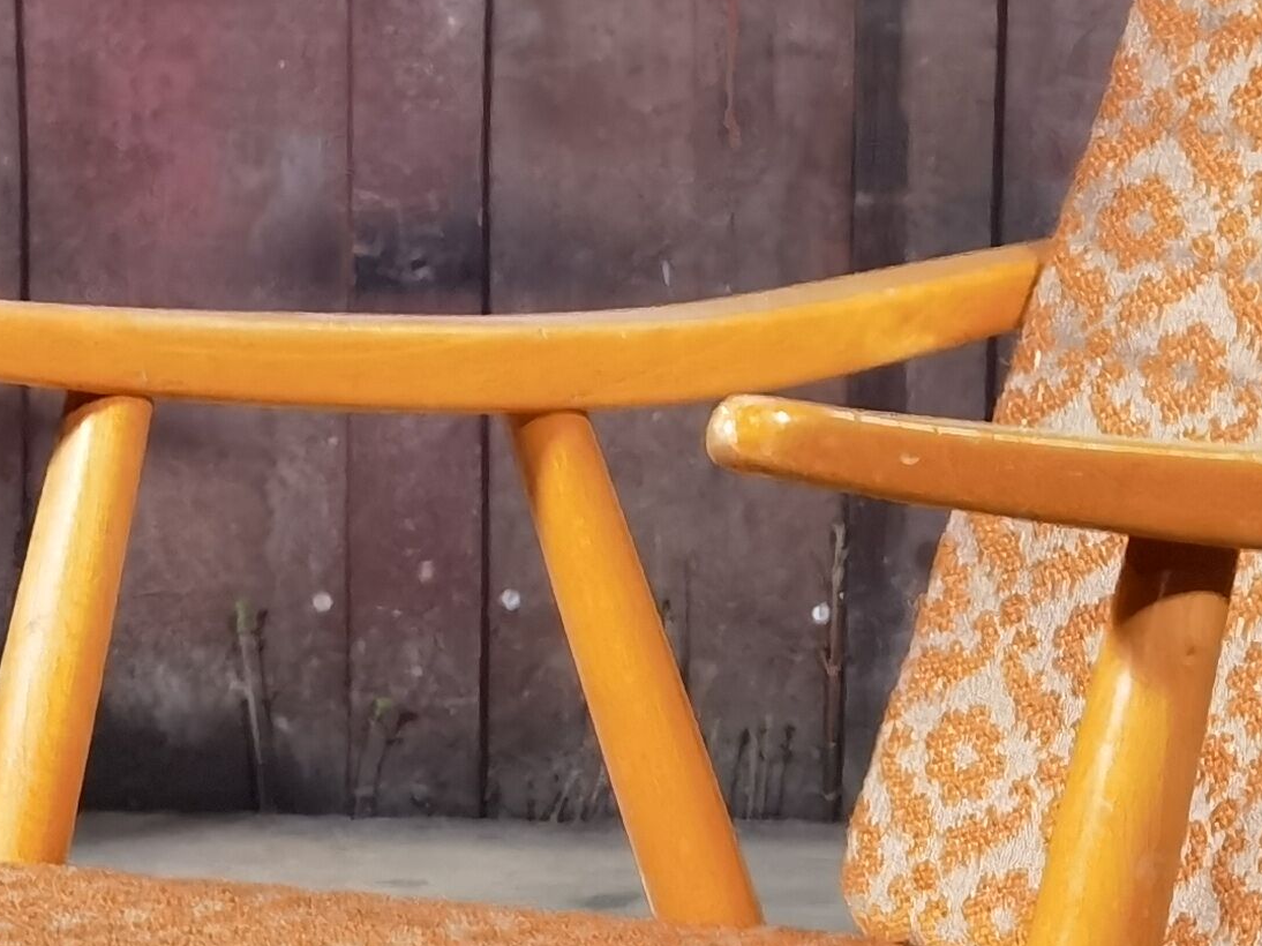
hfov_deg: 11.2
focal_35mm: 176
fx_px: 6415
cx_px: 336
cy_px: 1071
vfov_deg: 8.4
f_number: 1.9
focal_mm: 6.71
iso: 320
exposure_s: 1/33.3
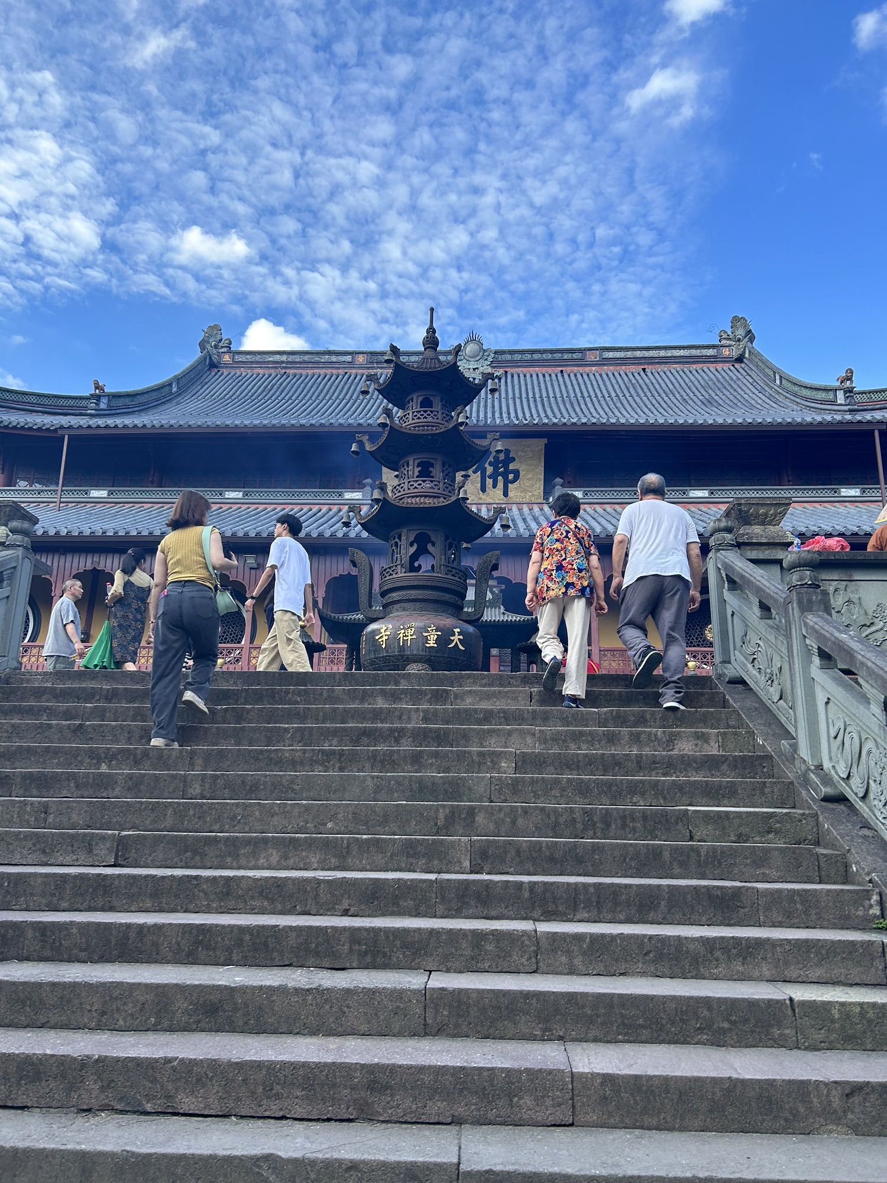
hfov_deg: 53.1
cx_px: 444
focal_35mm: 26
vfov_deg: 67.3
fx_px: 888
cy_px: 592
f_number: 1.5
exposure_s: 1/1183
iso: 50
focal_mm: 5.7
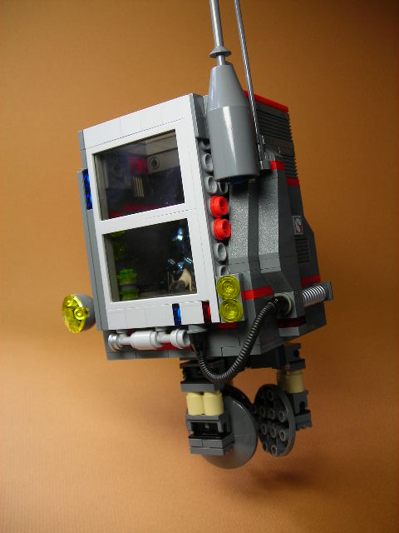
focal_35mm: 38
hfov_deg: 37.7
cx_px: 200
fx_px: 584
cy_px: 266
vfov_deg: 49.0
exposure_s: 1/74.3
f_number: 3.2
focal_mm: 6.3
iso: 50
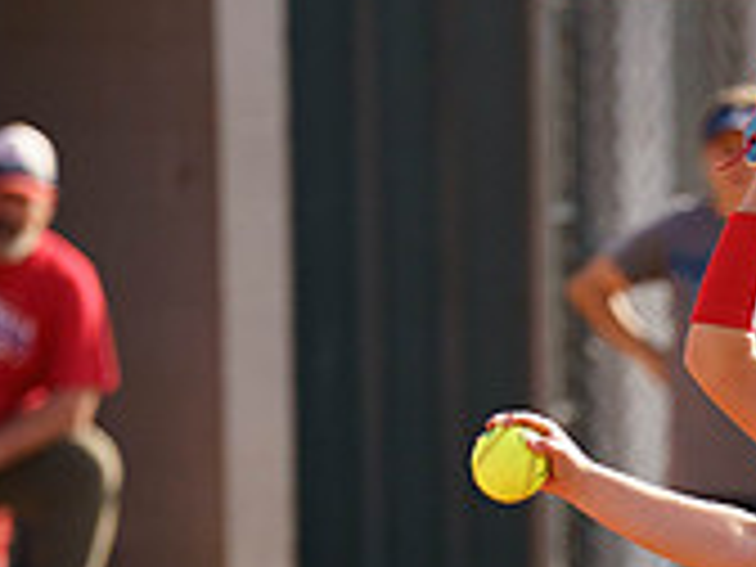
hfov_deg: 2.4
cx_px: 798
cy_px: 707
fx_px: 17930
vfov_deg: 1.8
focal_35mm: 821
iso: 320
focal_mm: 200
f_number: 2.8
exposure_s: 1/3200
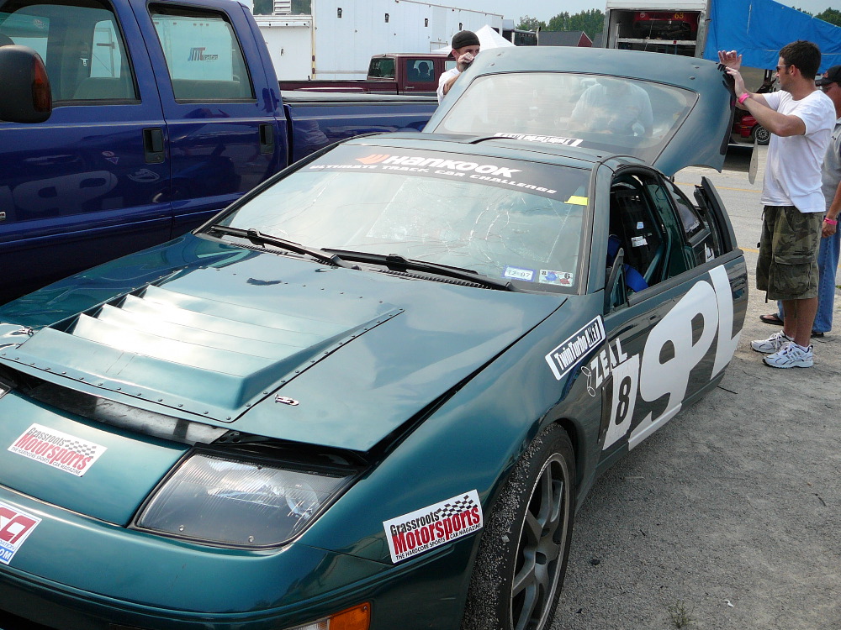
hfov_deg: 52.6
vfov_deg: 40.7
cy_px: 315
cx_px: 420
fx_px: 850
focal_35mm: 35
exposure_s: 1/400
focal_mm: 5.2
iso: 80
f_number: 2.8
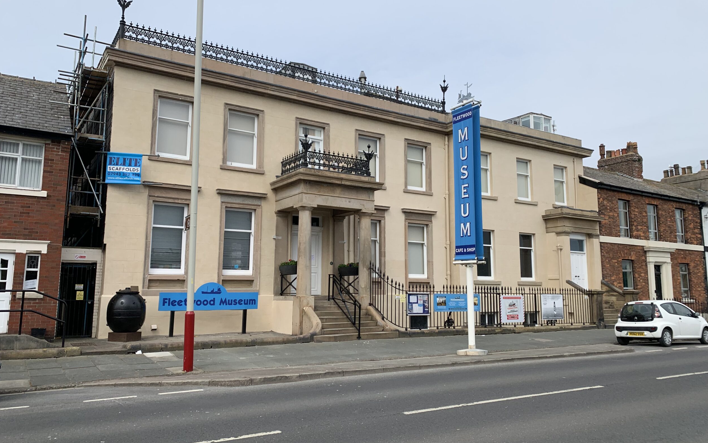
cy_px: 214
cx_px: 352
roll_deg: +0.5
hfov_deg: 66.5
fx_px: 540
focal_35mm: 28
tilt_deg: +9.7
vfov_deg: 44.5
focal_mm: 4.25
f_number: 1.8
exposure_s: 1/2994
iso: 25
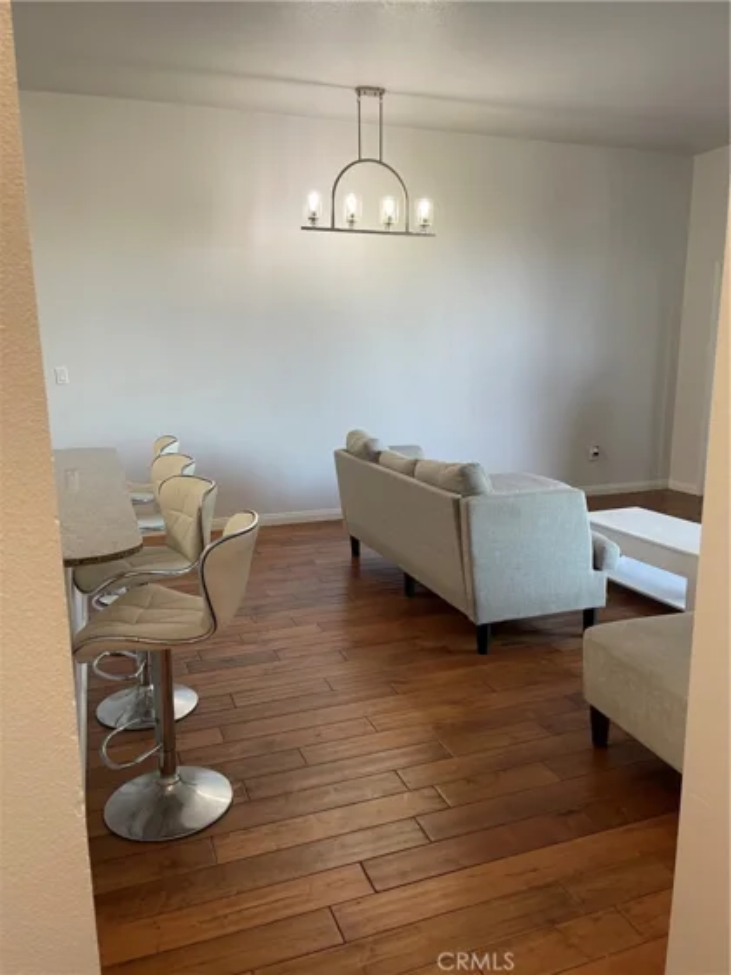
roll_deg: +0.4
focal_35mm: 25
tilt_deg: -10.7
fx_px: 704
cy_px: 488
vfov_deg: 69.4
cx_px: 366
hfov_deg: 54.9
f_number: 1.6
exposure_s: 1/60
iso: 100
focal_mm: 5.1
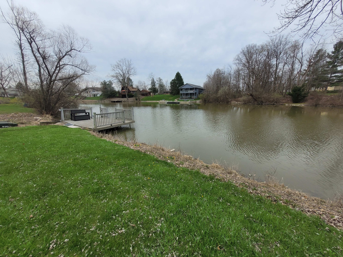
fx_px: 129
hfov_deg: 106.2
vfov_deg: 89.9
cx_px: 172
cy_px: 128
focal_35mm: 13
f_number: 2.2
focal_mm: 1.74
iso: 40
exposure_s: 1/1102
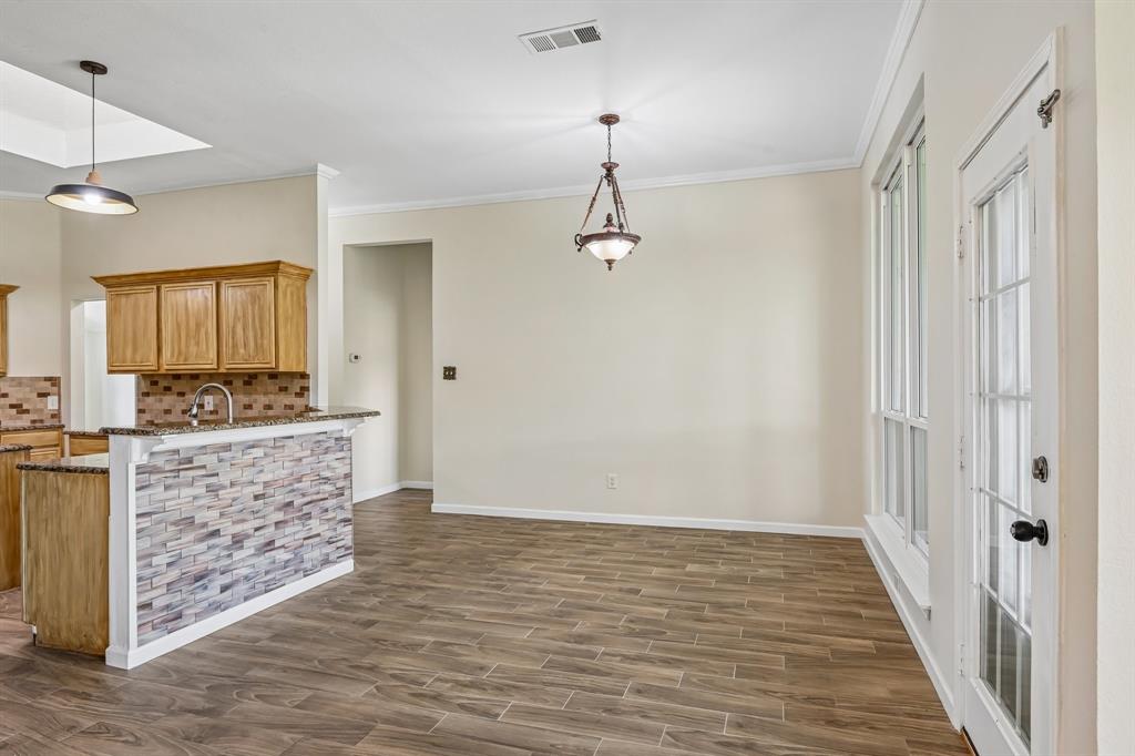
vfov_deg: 61.9
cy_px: 378
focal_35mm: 20
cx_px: 568
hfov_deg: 84.0
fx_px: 630
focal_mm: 20
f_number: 8
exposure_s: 1/15
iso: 400
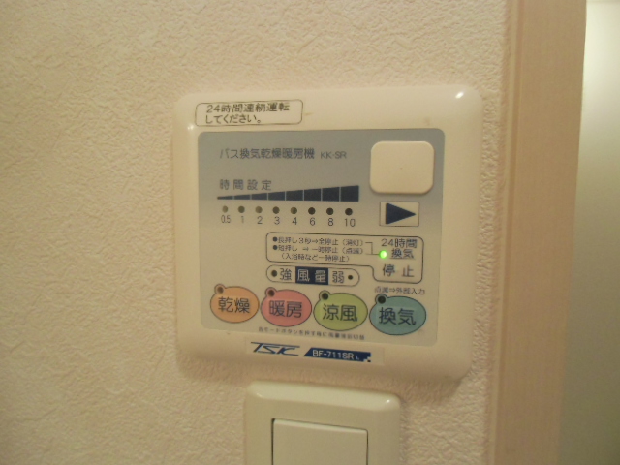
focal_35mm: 24
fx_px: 430
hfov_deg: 71.6
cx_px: 310
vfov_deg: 56.8
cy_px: 232
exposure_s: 1/80
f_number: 3
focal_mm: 4.24
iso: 400
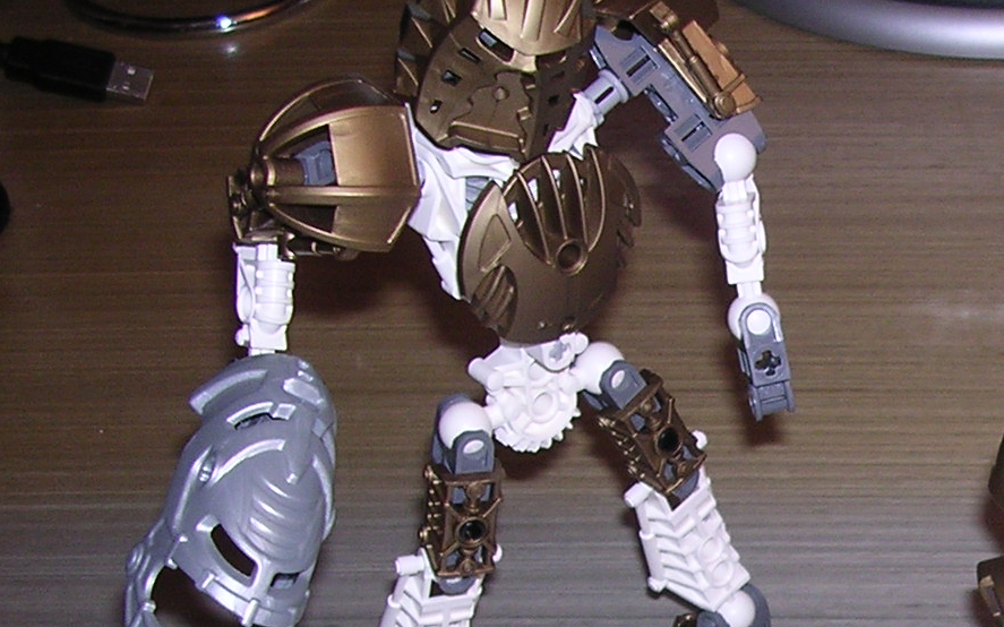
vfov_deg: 13.6
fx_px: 2544
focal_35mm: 93
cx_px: 1098
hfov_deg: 21.2
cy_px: 796
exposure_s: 1/60.1
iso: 100
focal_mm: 5.8
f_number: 2.8
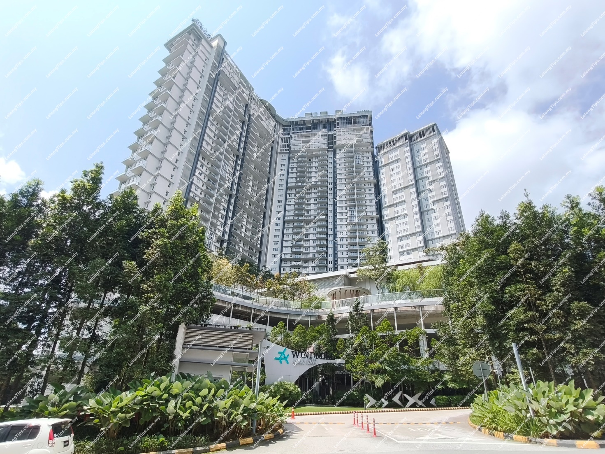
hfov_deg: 98.2
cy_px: 227
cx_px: 302
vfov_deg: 81.7
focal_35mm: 15
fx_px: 262
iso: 50
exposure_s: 1/1230
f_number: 2.2
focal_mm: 1.67
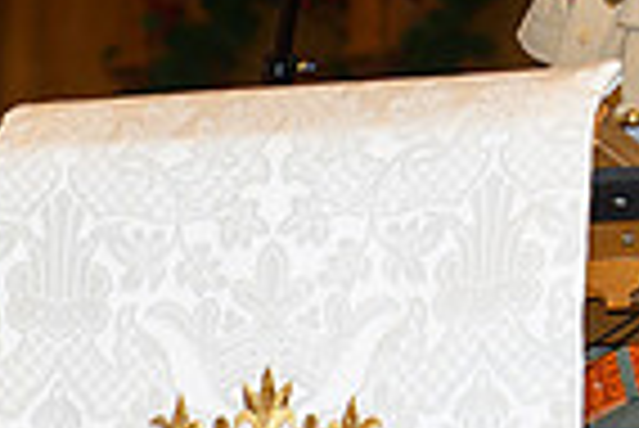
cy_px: -261
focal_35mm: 376
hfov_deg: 5.5
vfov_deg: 3.6
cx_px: 698
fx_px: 6681
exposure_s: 1/60
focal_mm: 70
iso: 400
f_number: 4.5
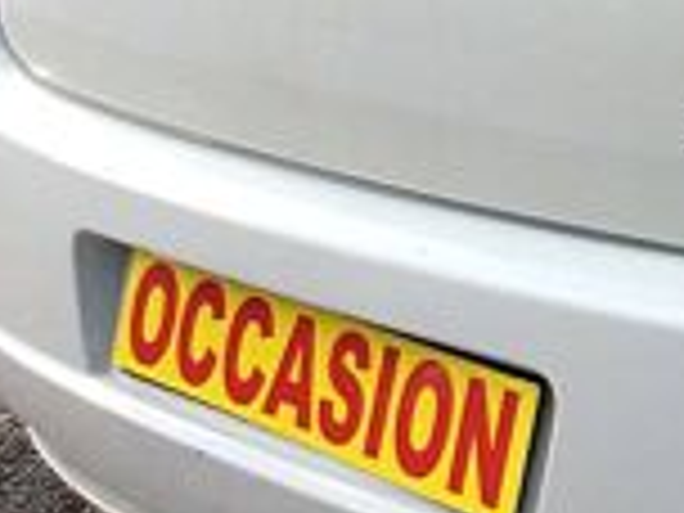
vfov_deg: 14.4
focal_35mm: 101
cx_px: 968
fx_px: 1996
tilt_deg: -13.3
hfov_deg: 17.8
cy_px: -2
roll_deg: +5.5
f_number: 2.4
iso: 32
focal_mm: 3.3
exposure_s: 1/534
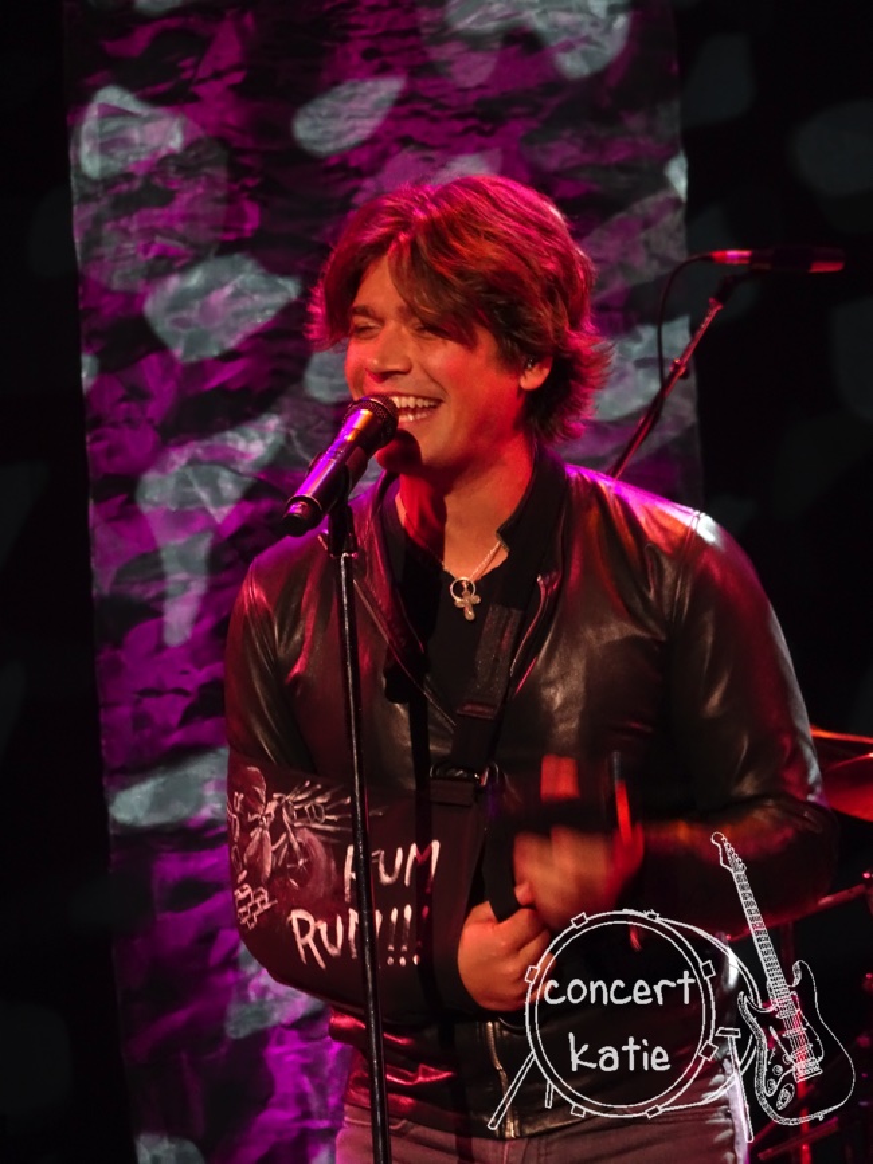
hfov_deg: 5.1
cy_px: 582
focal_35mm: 290
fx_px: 9754
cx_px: 436
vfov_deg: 6.8
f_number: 6.3
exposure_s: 1/50
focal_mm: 49.49
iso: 800
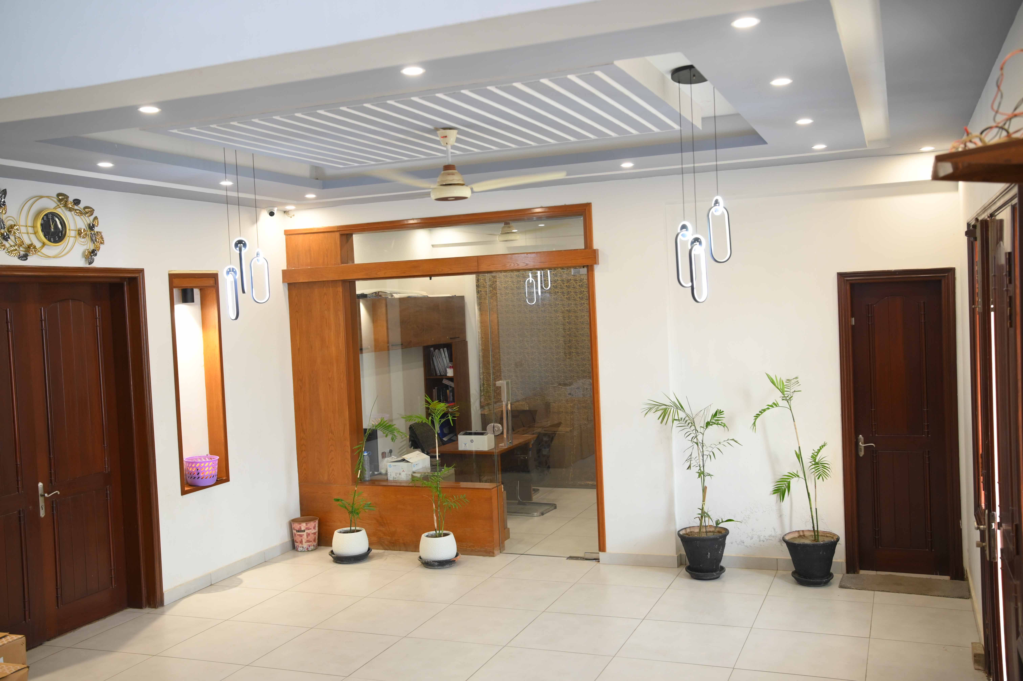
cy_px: 340
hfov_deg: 54.5
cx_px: 512
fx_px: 994
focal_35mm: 35
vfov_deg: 37.8
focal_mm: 35
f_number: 2.8
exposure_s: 1/100
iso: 800
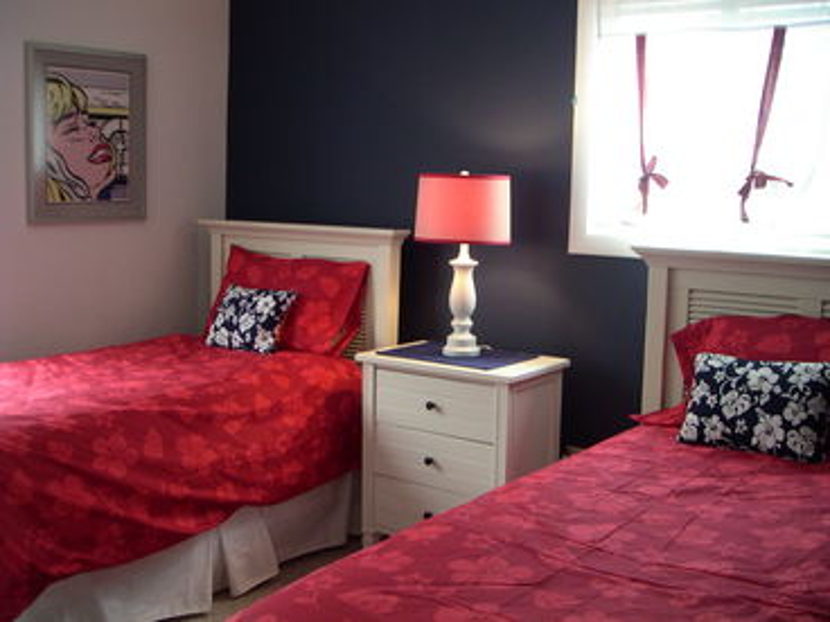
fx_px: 911
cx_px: 415
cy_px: 311
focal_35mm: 38
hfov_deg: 49.0
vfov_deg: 37.7
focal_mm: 6
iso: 140
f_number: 2.8
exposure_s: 1/50
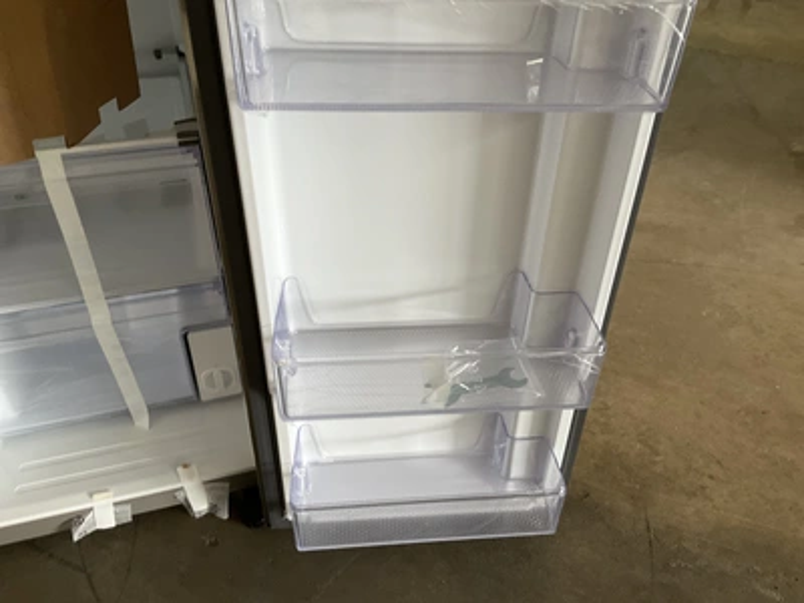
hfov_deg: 61.7
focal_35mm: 29
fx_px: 674
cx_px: 402
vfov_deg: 48.2
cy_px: 302
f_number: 1.8
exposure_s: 1/60
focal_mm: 3
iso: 100
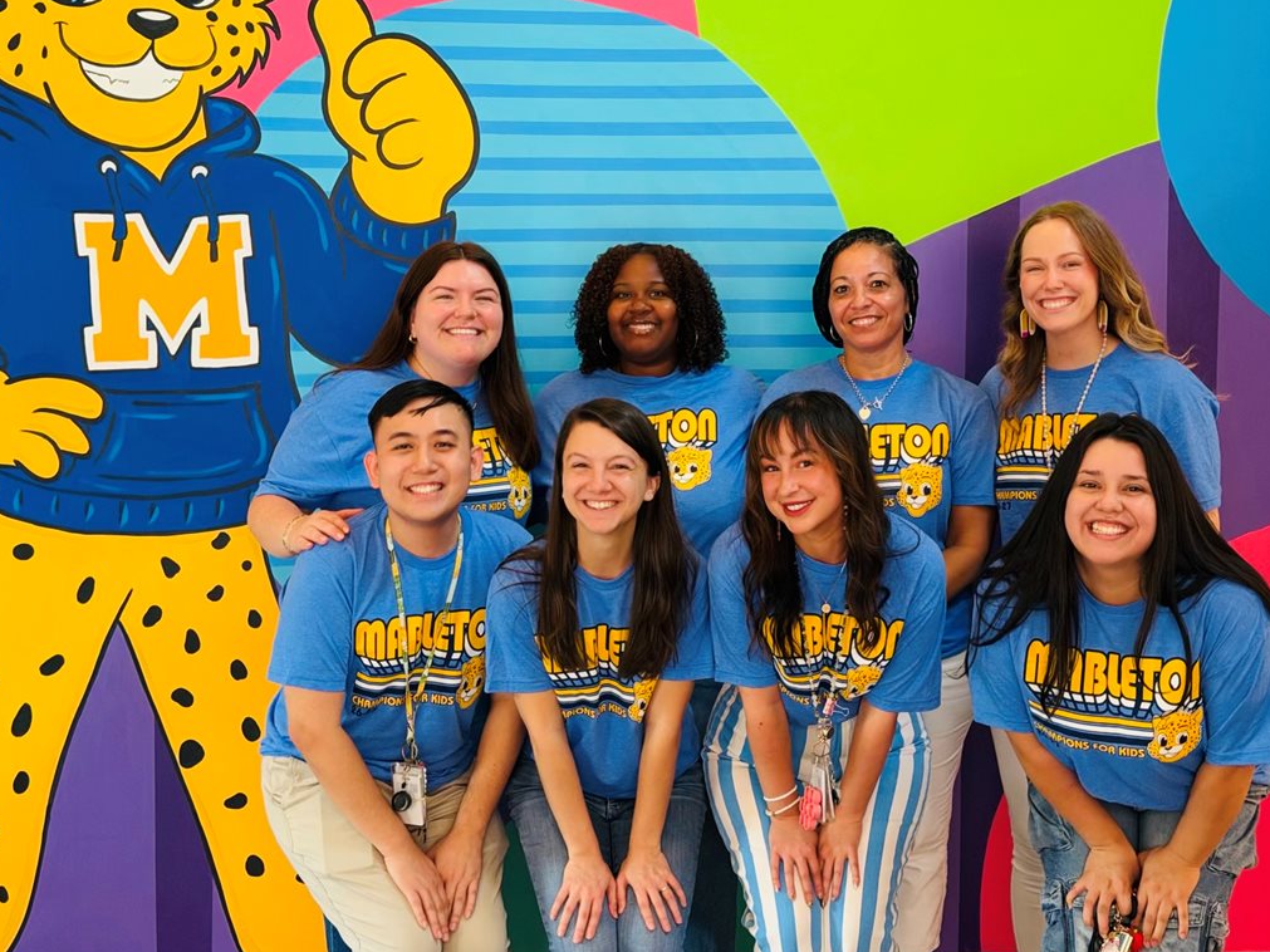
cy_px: 423
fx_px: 2091
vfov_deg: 25.6
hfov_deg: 33.8
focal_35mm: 57
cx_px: 705
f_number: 1.78
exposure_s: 1/40
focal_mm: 6.76
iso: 320
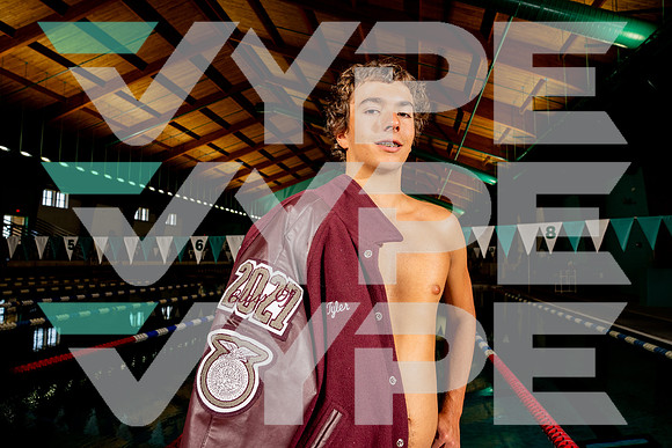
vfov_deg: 53.2
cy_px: 224
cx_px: 336
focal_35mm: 24
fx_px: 448
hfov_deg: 73.7
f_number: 7.1
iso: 400
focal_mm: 24
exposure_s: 1/125
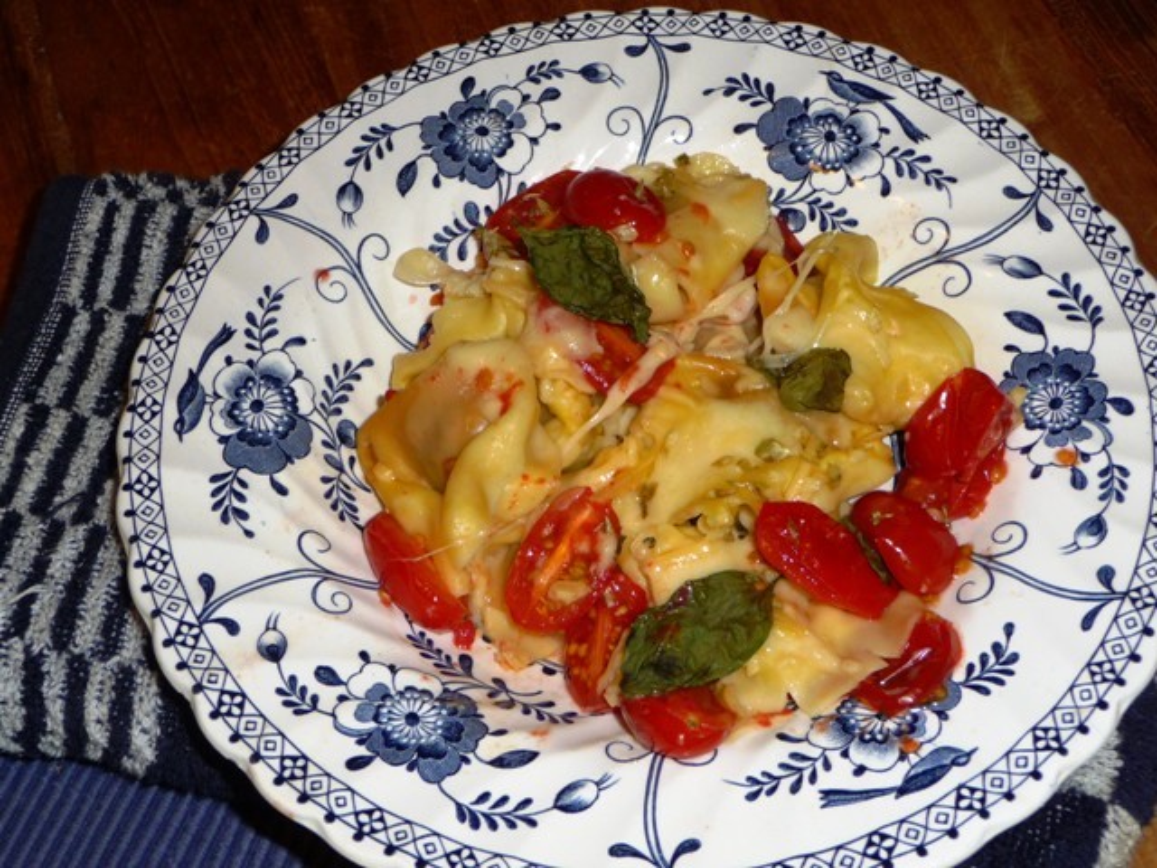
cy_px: 434
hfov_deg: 38.2
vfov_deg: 29.1
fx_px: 1671
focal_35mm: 50
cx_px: 578
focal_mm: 8.5
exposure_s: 1/30
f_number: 4.2
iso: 100
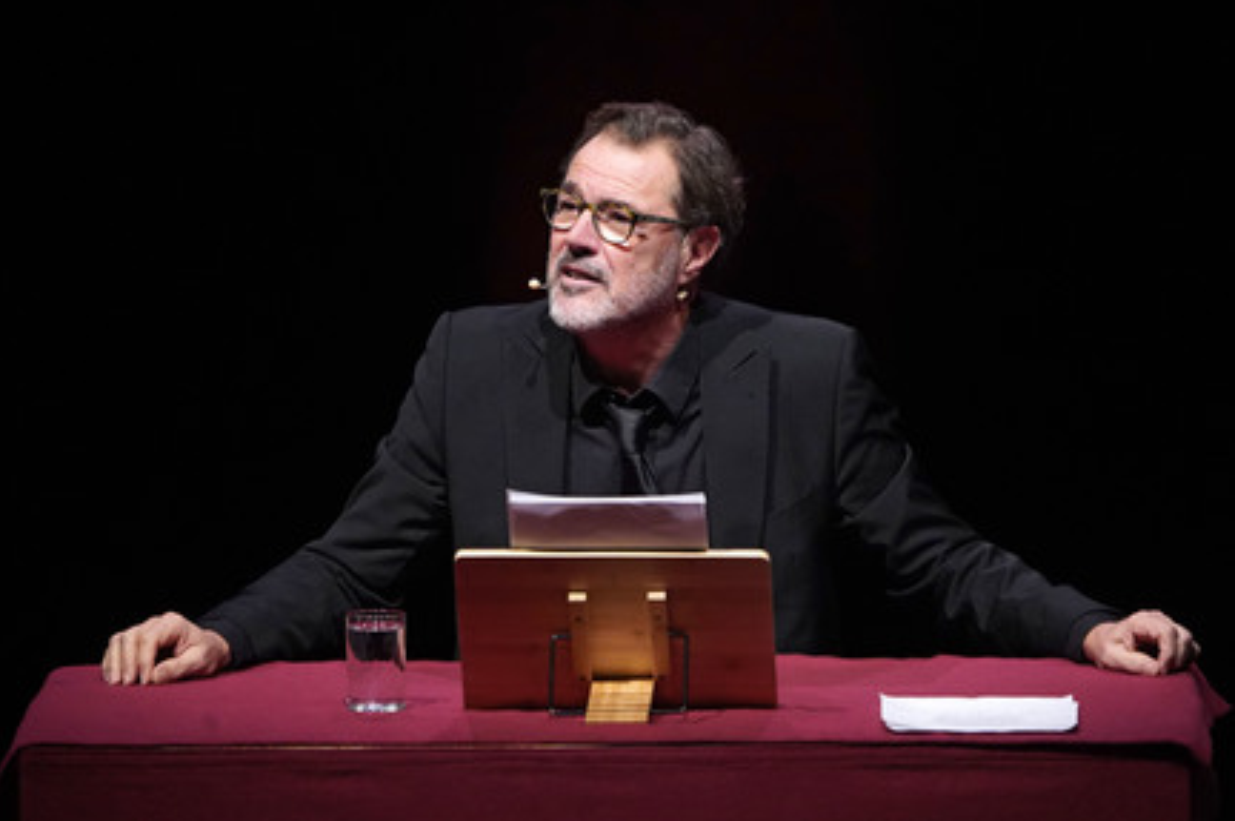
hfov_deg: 3.3
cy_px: 400
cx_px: 616
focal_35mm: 627
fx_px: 21485
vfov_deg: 2.2
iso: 6400
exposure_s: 1/80
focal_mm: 600
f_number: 6.3
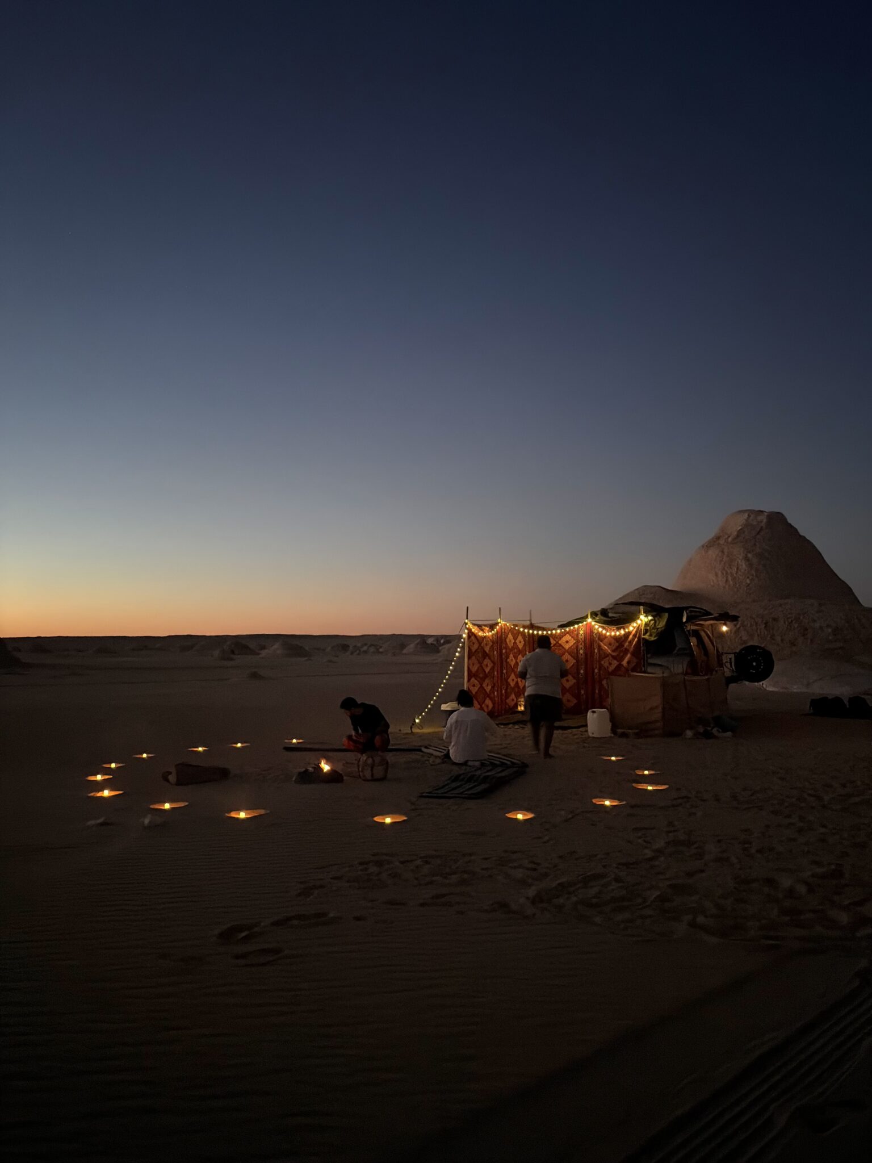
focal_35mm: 26
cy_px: 582
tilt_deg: +5.0
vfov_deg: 67.3
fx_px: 873
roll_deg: -0.9
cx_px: 436
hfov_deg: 53.1
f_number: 1.6
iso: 2000
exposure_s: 1/15
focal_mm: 5.96
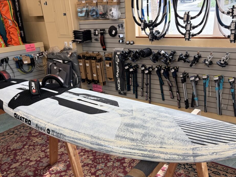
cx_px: 125
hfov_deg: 53.9
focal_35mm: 34
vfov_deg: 41.3
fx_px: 232
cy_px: 116
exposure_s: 1/120
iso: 125
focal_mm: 5.96
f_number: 1.6
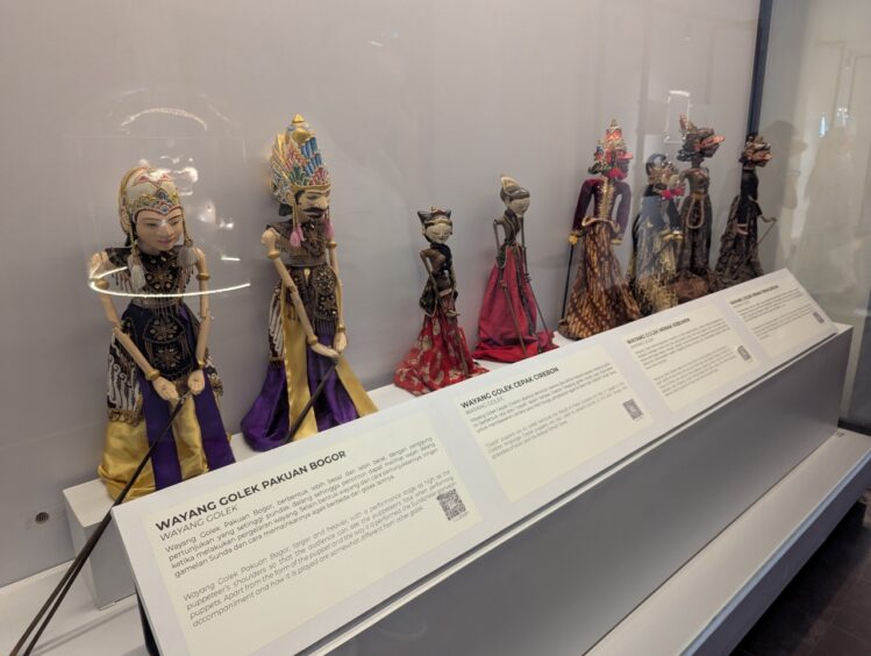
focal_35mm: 24
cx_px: 436
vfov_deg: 56.9
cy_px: 328
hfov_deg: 71.5
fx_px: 605
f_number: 1.85
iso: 115
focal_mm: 6.81
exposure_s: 1/30.7
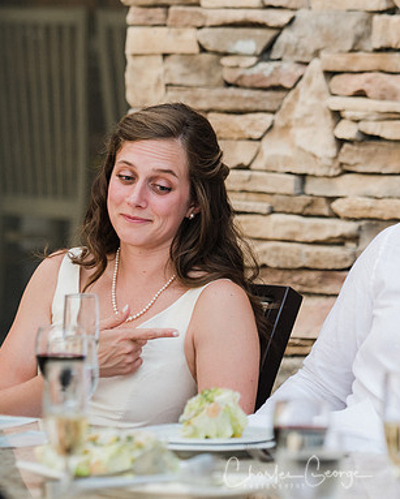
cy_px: 248
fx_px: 4094
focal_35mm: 277
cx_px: 285
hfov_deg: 5.6
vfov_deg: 7.0
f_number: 3.2
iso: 400
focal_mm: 130
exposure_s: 1/125
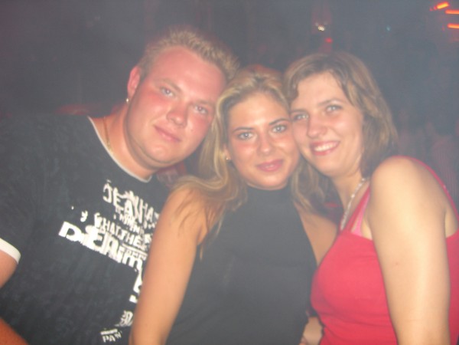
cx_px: 230
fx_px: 504
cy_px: 172
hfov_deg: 49.0
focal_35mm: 38
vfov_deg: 37.7
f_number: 2.8
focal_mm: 7.9
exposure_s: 1/60
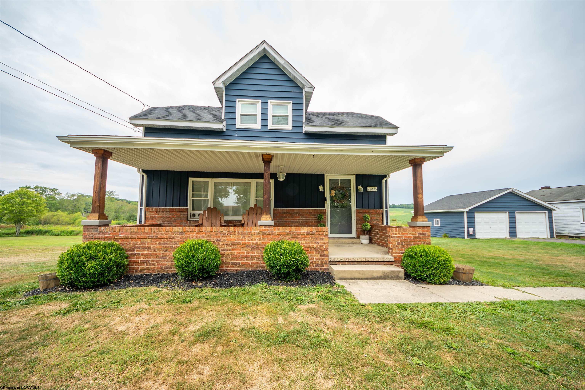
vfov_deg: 90.0
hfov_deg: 112.6
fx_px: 195
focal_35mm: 12
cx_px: 292
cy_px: 195
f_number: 5.6
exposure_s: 1/100
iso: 100
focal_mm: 8
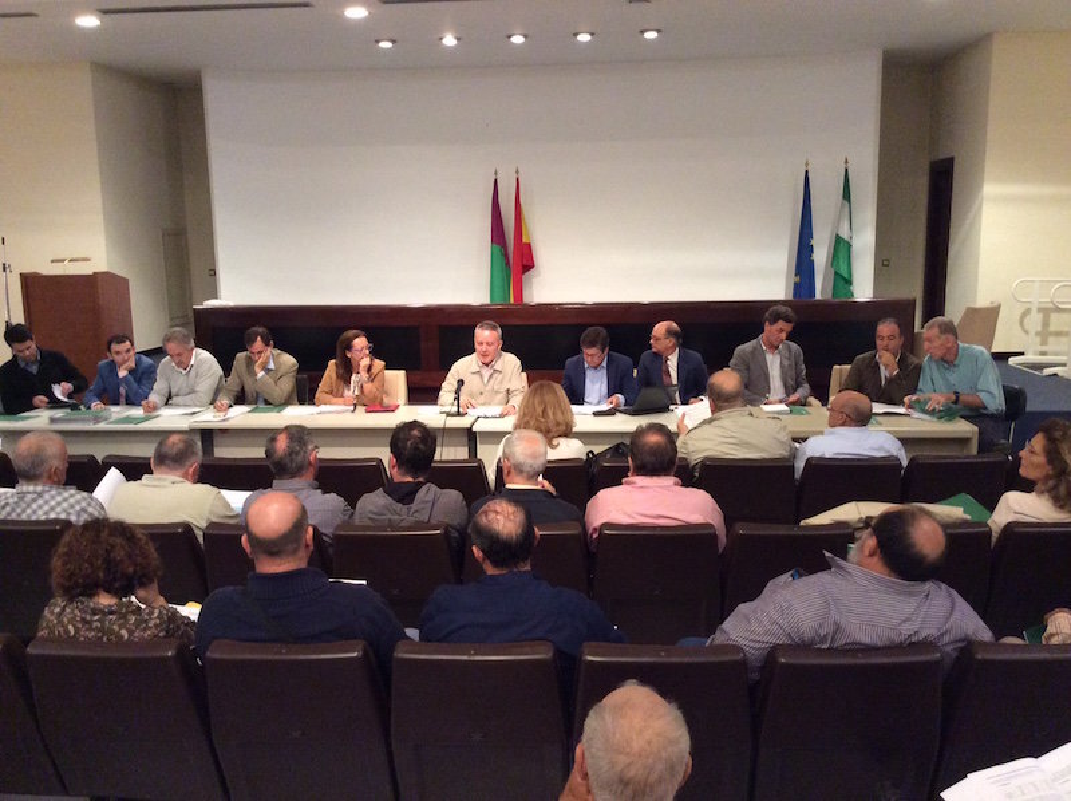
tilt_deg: -8.8
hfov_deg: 56.9
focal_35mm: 32
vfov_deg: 44.1
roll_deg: +1.4
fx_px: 989
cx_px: 536
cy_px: 400
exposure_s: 1/20
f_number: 2.4
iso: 250
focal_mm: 3.3
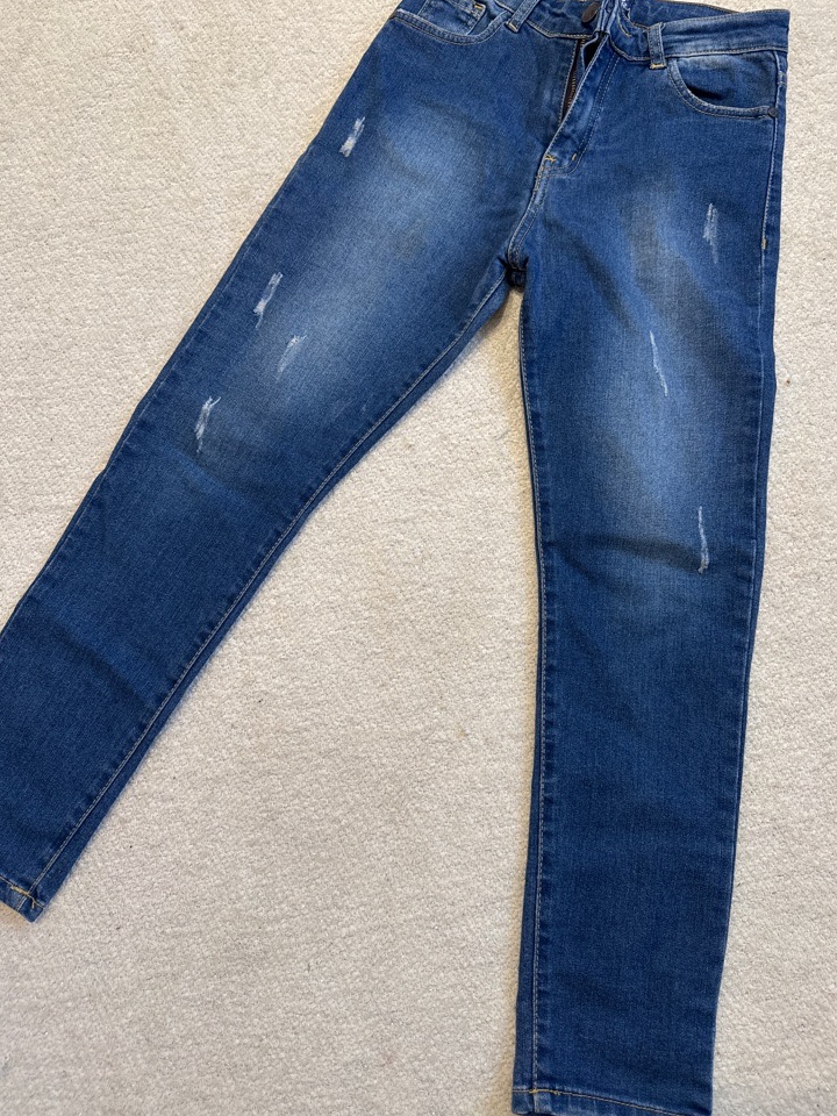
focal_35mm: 25
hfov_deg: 54.9
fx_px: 806
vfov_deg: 69.4
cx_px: 427
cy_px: 536
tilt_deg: -77.3
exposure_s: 1/106
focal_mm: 6.76
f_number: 1.78
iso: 200
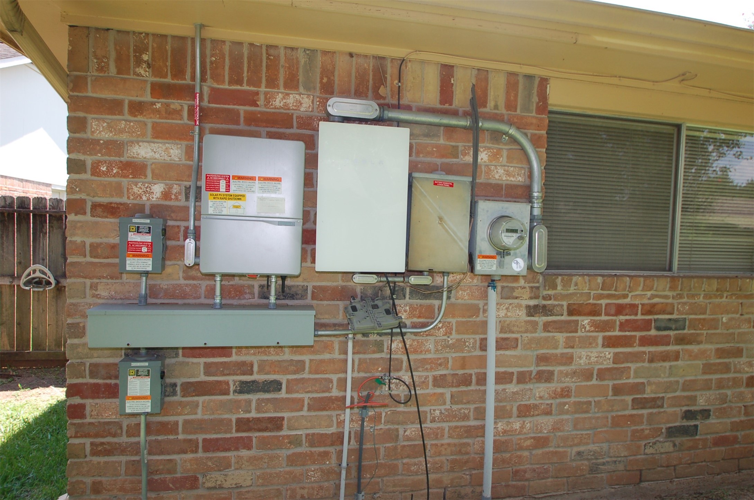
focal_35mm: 22
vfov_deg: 56.0
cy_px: 250
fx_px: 470
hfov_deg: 77.4
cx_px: 377
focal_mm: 15
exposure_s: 1/200
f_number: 7.1
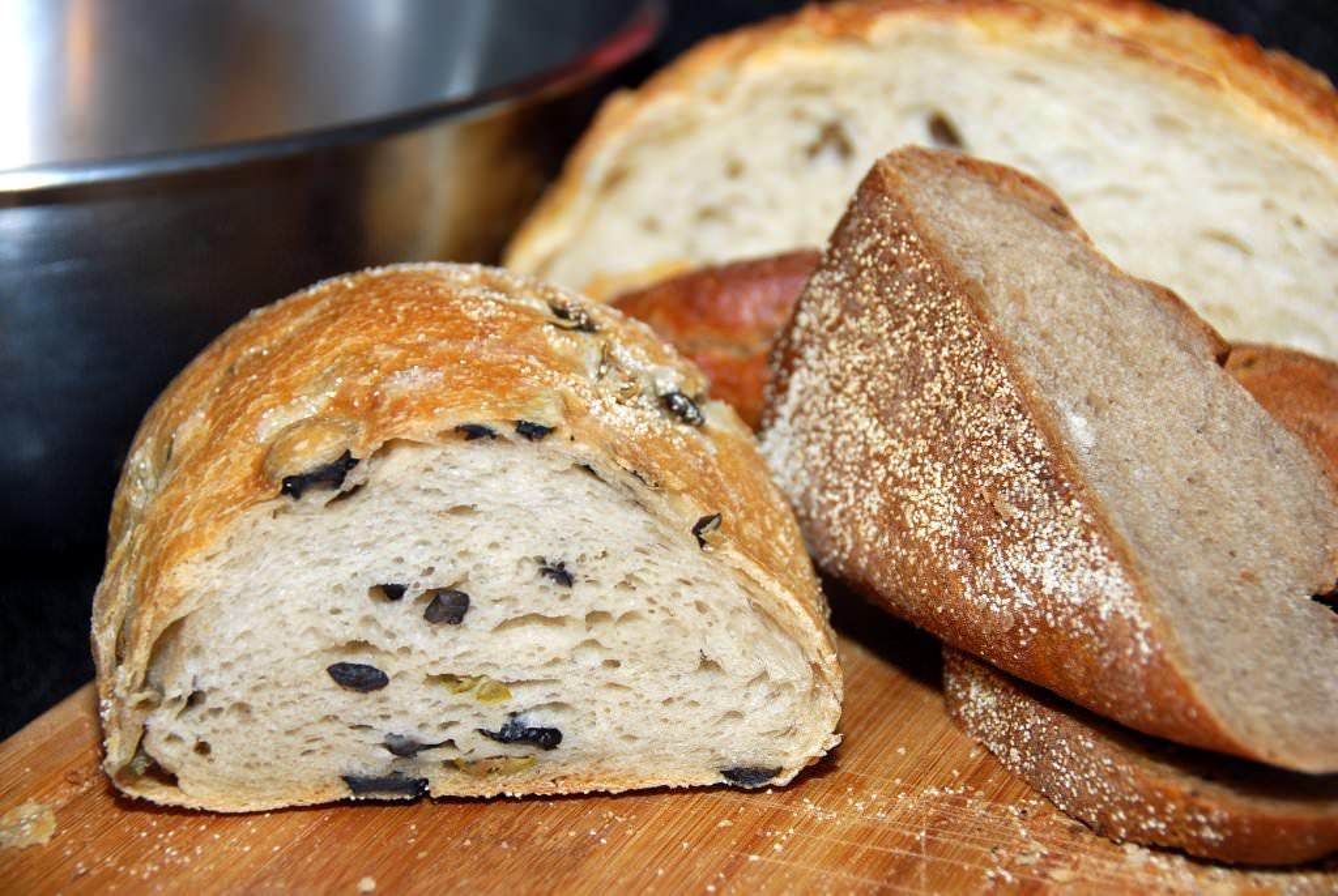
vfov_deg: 13.1
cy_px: 448
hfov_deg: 19.4
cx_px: 669
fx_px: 3908
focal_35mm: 105
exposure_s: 1/60
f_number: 5
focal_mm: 70
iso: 200
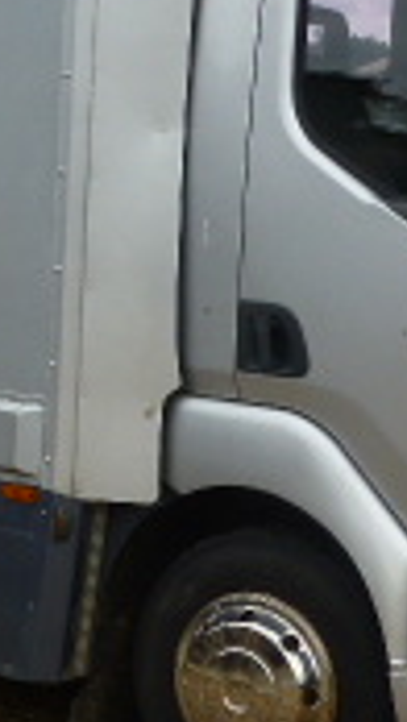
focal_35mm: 100
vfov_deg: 21.3
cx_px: 66
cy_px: 266
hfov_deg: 12.1
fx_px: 1917
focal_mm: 4.3
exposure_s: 1/500
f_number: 4
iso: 100
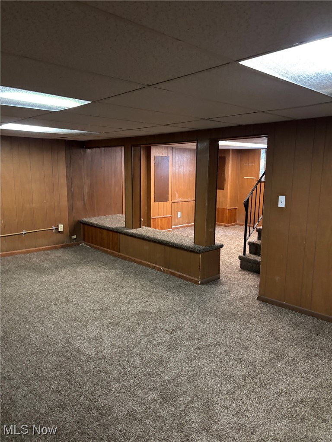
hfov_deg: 53.1
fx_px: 332
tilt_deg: -8.5
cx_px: 166
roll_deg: -1.5
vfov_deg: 67.3
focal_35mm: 26
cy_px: 221
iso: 640
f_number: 1.6
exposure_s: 1/30
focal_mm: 5.96
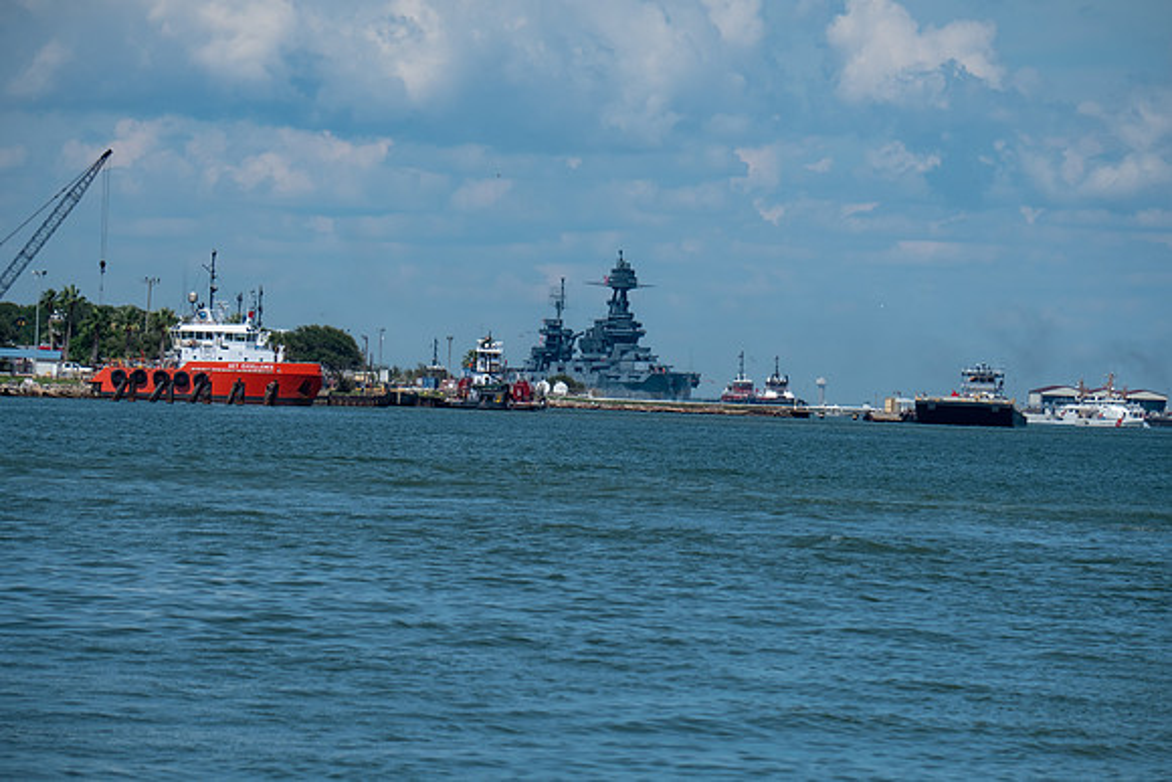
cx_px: 586
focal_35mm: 300
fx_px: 9768
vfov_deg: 4.6
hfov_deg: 6.9
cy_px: 391
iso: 200
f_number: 6.4
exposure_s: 1/1600
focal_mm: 200
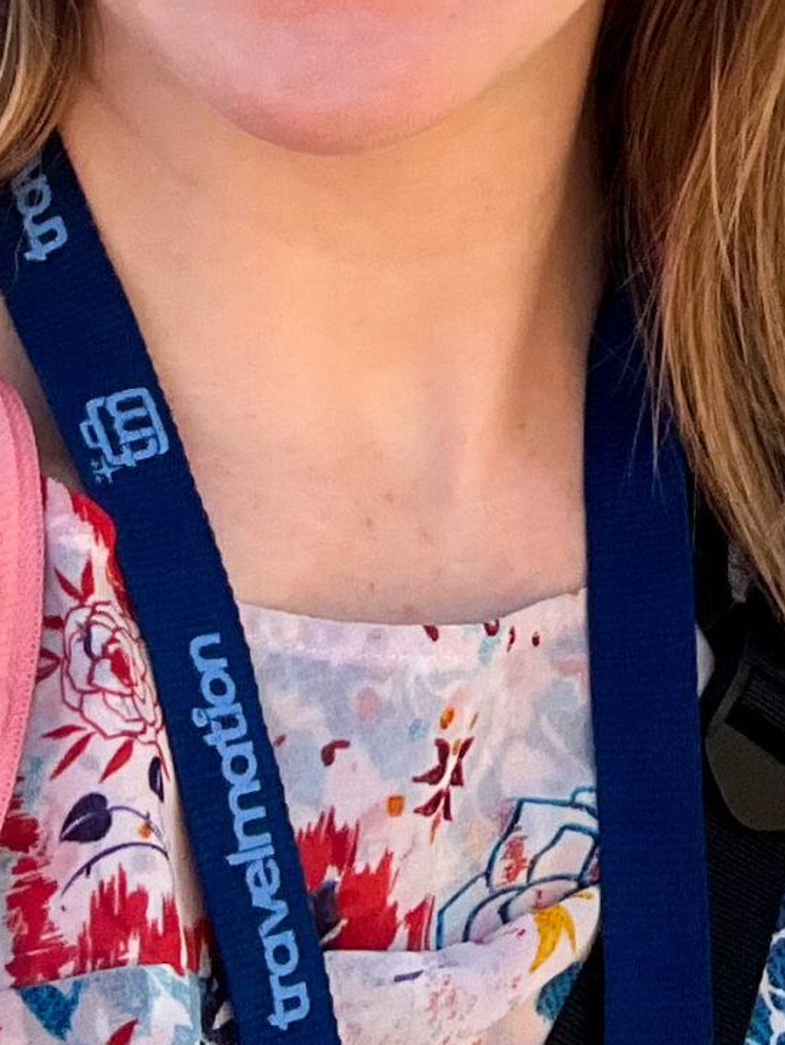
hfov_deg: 13.5
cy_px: -533
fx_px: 3172
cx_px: 1068
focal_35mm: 105
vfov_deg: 16.9
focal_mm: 2.71
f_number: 2.2
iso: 32
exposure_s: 1/350
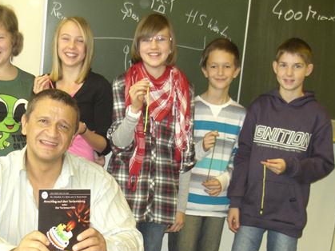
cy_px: 170
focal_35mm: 58
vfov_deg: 25.1
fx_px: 561
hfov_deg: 32.7
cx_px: 90
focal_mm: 6.3
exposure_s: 1/60
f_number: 3.1
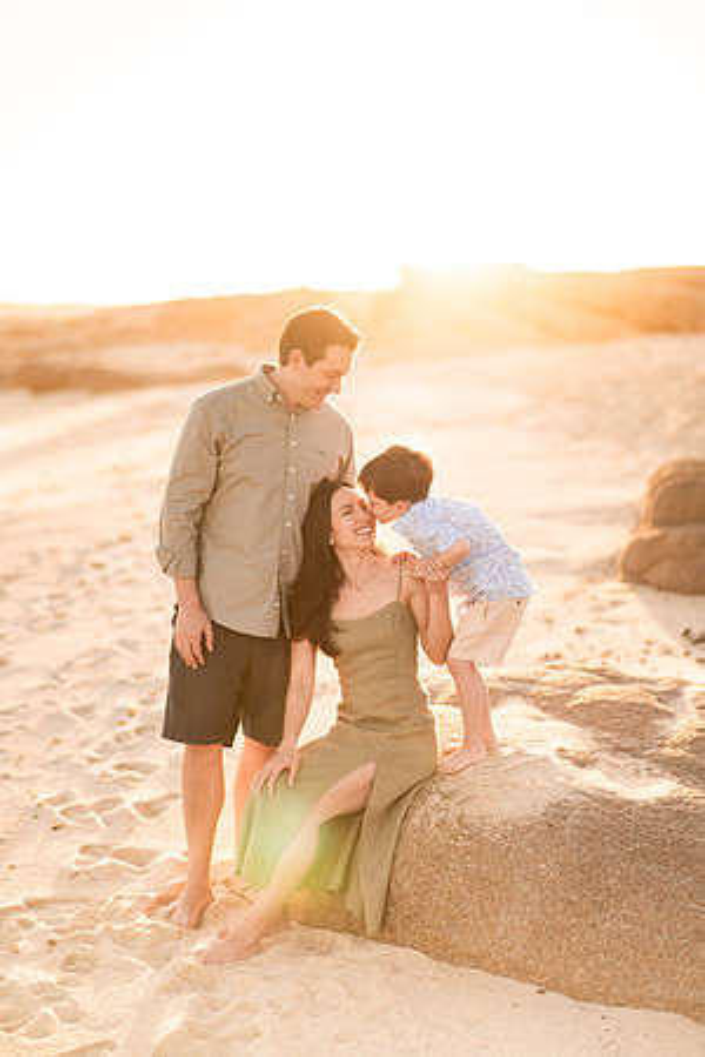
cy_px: 528
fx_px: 1704
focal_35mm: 58
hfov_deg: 23.4
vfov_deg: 34.5
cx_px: 352
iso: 100
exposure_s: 1/3200
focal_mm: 58
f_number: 1.6
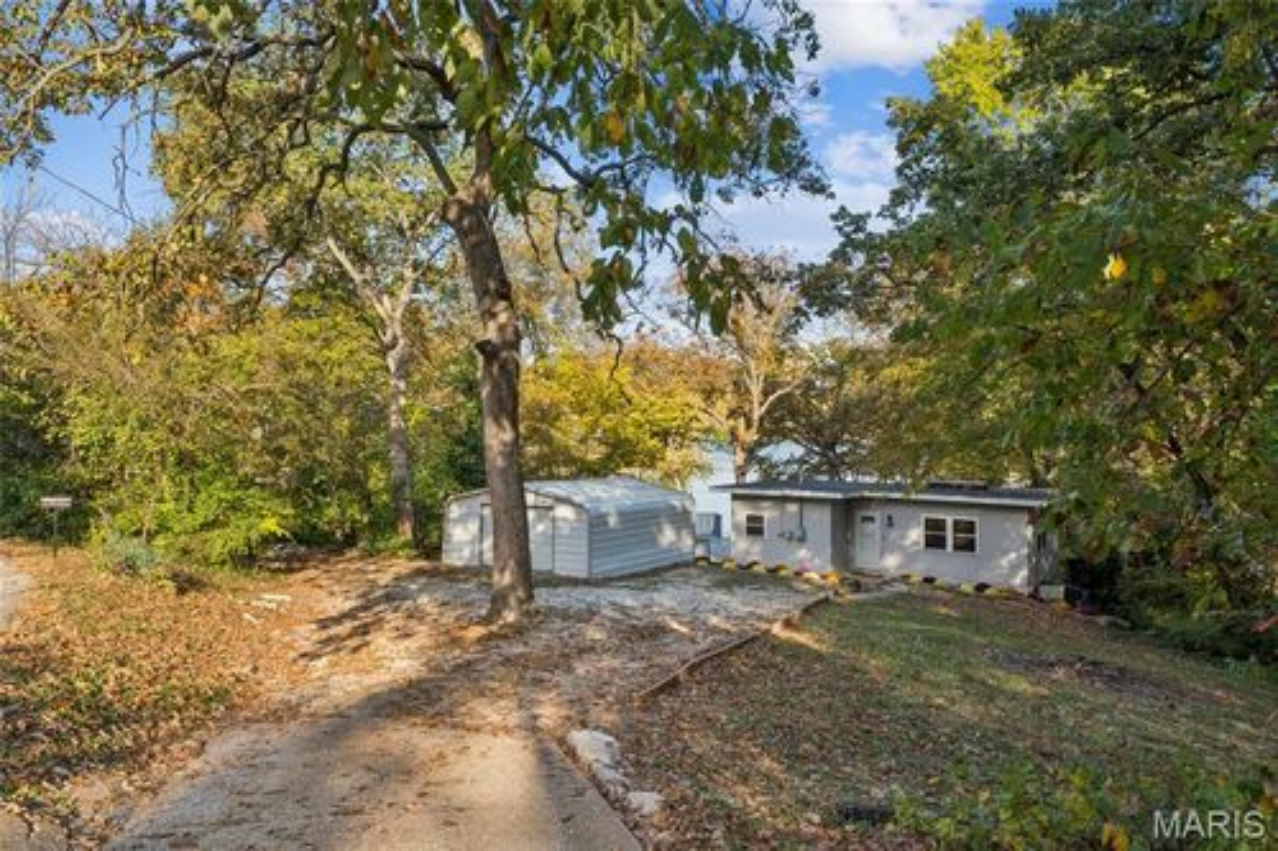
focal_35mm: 24
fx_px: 852
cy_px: 426
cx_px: 639
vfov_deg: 53.1
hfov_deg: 73.8
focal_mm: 24
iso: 100
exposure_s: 1/10
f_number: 22
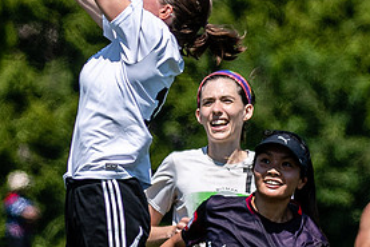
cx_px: 290
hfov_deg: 1.3
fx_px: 15918
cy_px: 179
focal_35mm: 1548
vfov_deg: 0.9
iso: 200
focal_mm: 220
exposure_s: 1/2500
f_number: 4
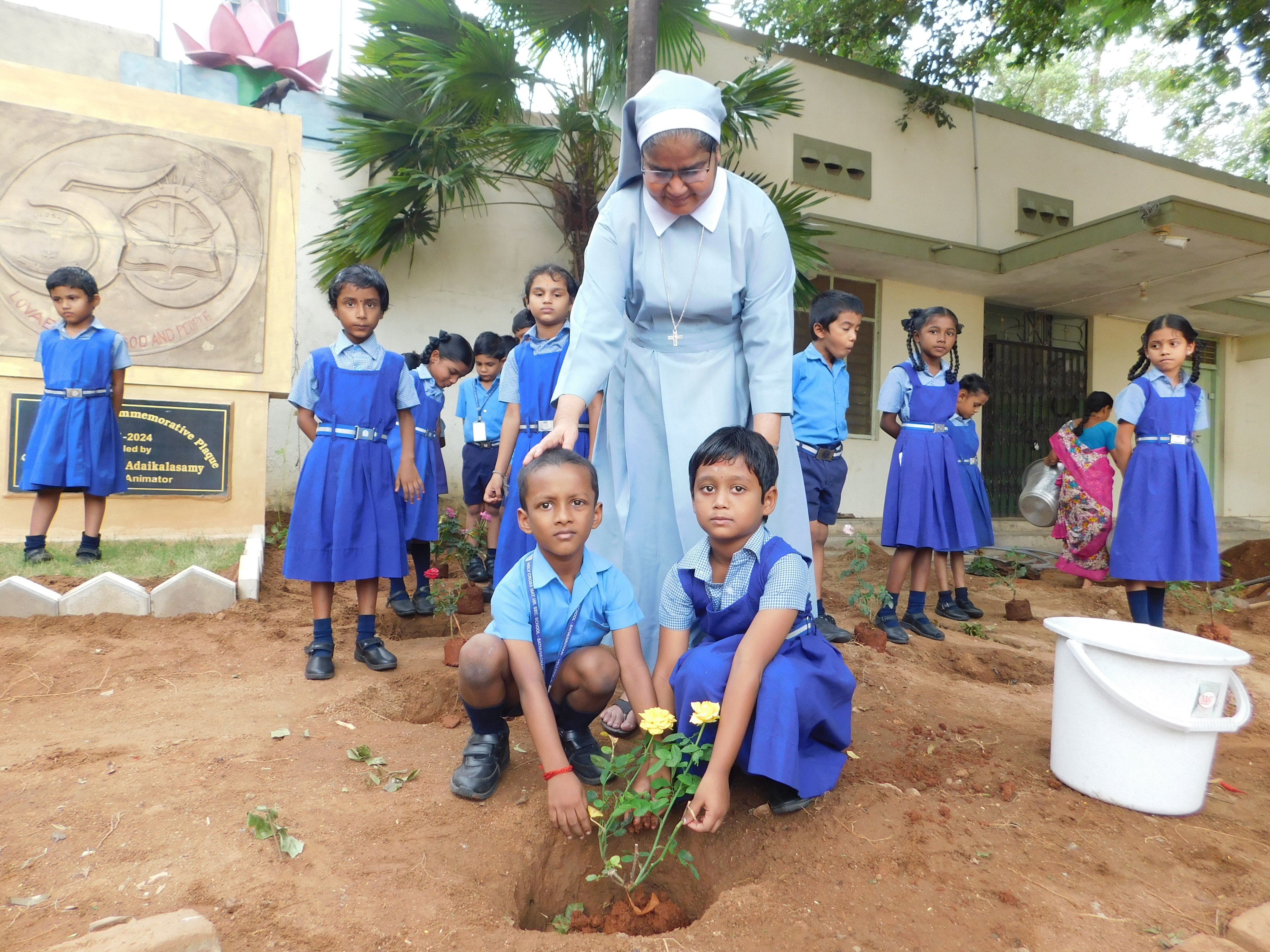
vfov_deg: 58.9
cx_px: 635
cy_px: 476
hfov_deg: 73.9
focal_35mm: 23
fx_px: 844
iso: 125
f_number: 3
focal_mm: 4
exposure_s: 1/160
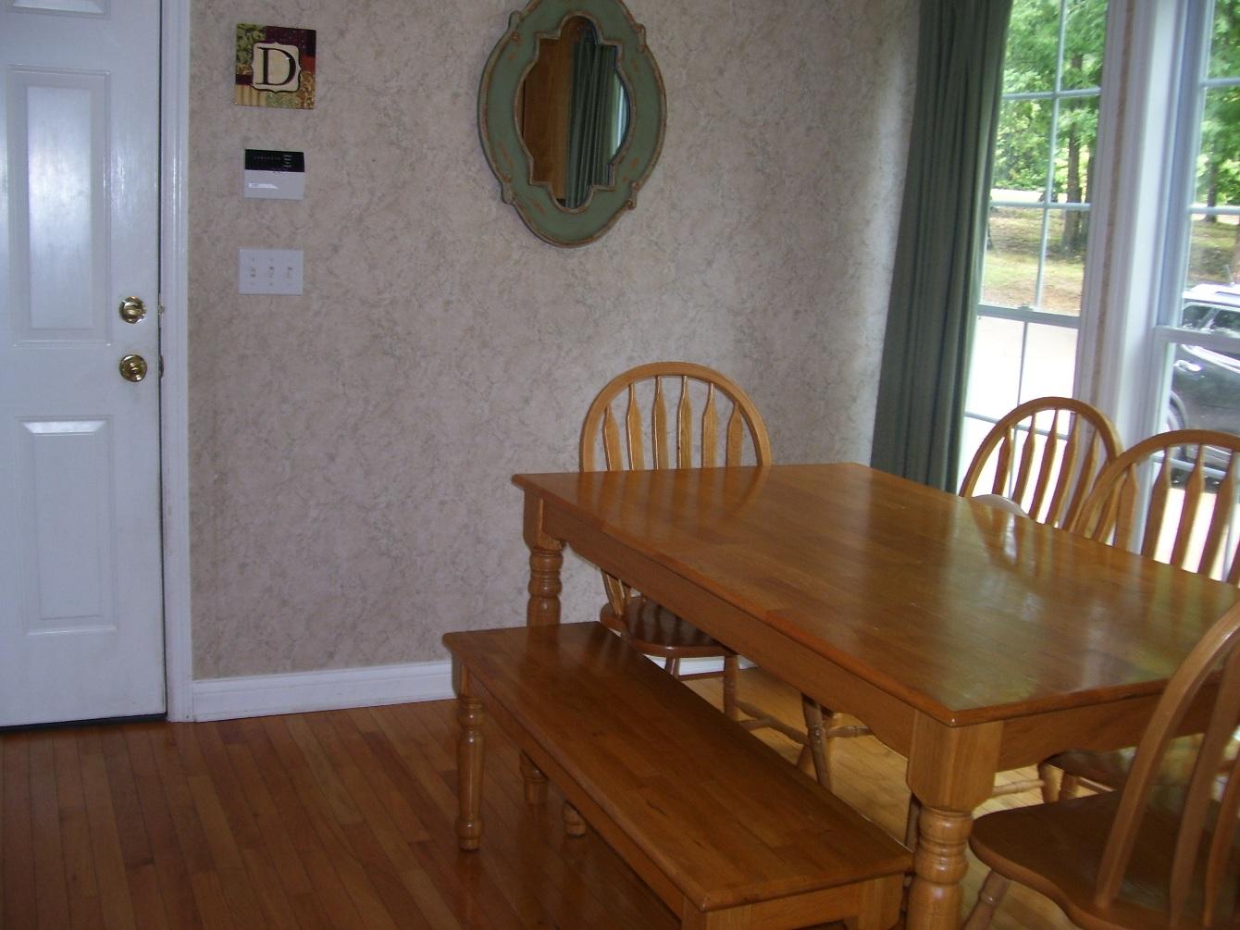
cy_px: 465
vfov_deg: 38.7
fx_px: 1325
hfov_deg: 50.1
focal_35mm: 37
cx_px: 620
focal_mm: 6
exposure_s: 1/60
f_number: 2.7
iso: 80
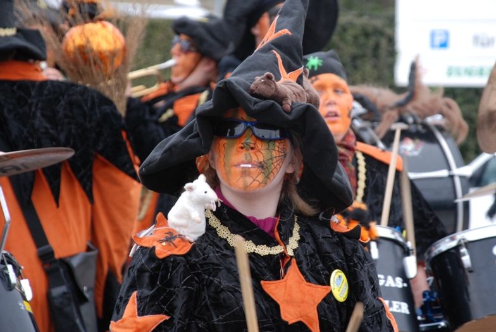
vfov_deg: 6.7
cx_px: 314
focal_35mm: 206
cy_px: 127
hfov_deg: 10.0
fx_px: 2837
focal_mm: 105
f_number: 5.6
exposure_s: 1/80
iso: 400
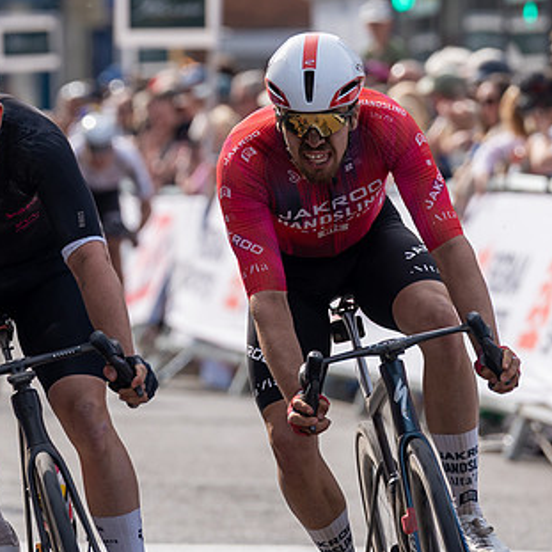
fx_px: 8858
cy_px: 66
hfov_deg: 3.6
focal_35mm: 491
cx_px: 189
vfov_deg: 3.6
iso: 160
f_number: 4
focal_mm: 191
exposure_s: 1/1000
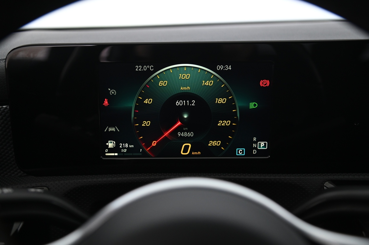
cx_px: 184
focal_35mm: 44
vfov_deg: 30.5
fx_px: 451
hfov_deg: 44.5
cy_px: 122
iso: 2000
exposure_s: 1/25
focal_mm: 44
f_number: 4
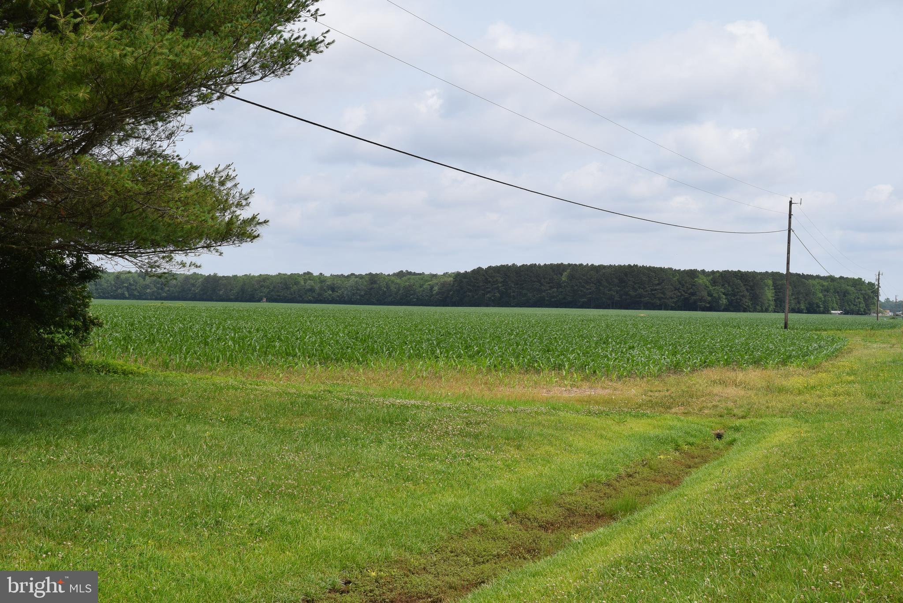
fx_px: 1166
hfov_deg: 42.3
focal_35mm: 46
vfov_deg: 29.0
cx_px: 452
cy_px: 302
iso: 200
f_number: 10
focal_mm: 31
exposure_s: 1/400
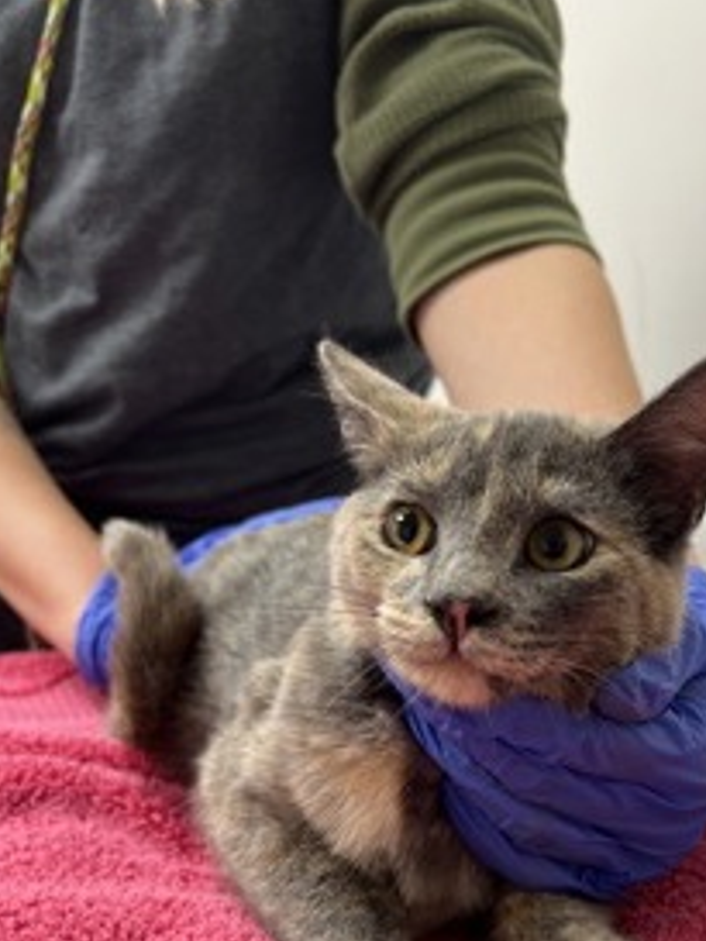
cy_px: 707
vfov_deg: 45.2
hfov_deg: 35.4
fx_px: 1087
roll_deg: +2.2
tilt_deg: -18.9
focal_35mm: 40
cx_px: 505
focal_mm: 5.7
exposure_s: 1/60
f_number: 1.5
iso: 64
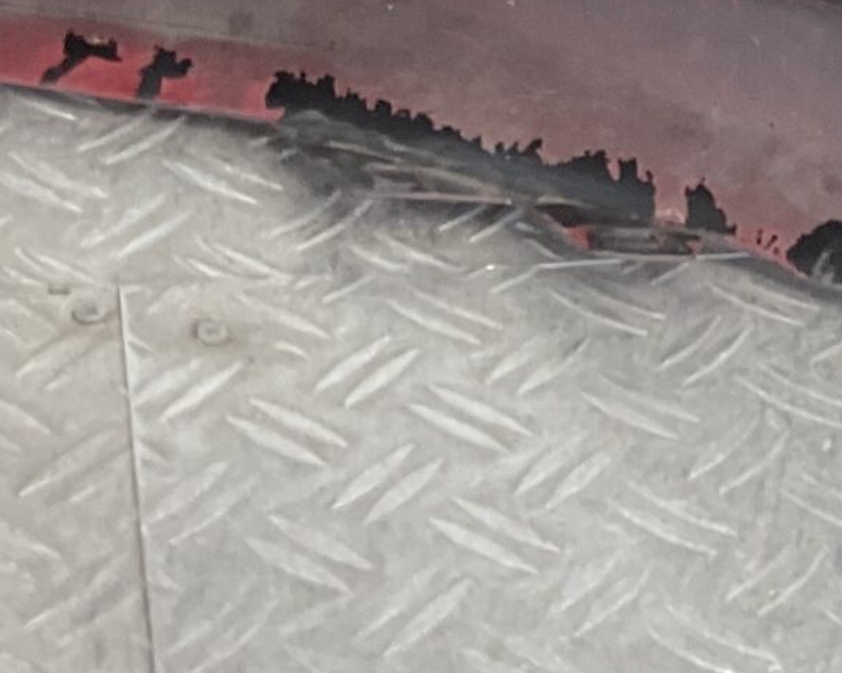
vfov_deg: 12.5
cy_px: -16
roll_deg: -18.7
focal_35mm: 122
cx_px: 1240
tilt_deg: -30.6
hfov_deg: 14.7
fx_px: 3040
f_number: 1.8
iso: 32
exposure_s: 1/100
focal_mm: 3
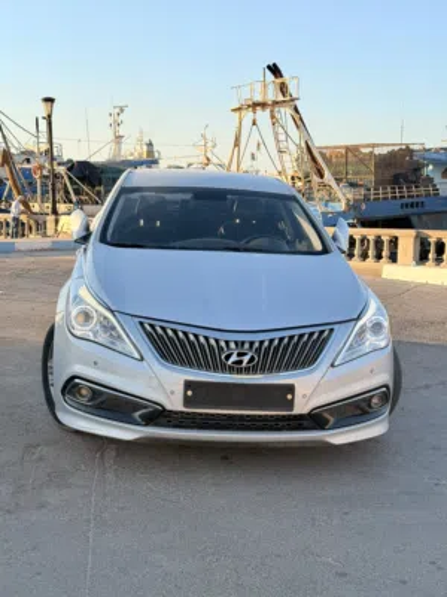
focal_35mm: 48
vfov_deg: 39.7
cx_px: 224
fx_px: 826
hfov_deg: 30.3
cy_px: 298
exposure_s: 1/1715
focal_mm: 6.76
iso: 64
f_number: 1.78
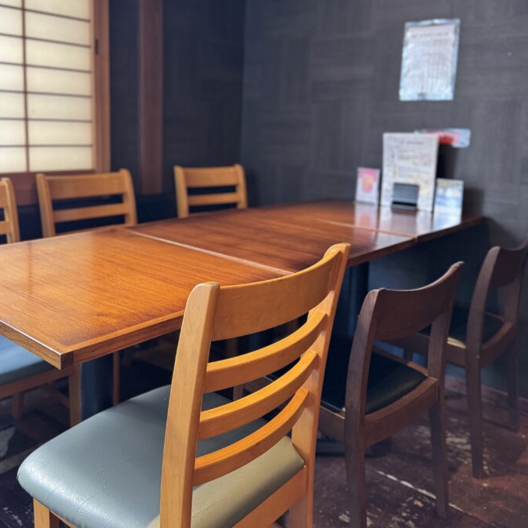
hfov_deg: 51.0
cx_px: 240
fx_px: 552
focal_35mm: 32
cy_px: 205
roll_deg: -2.0
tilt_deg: -8.4
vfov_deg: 50.7
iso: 320
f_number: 1.78
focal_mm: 6.76
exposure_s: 1/60
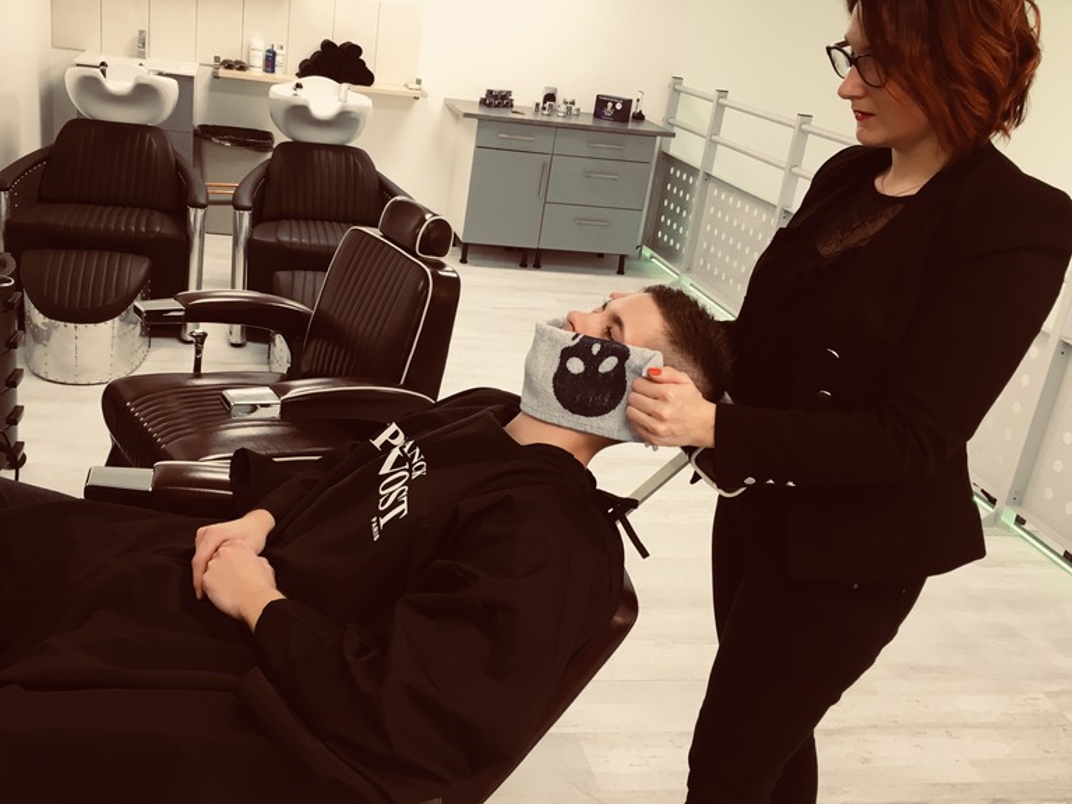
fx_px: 1053
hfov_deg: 53.7
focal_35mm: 34
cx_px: 456
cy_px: 383
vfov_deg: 41.8
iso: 32
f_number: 2.2
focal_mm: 4.15
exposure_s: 1/33
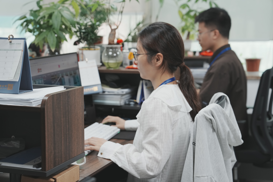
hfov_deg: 30.1
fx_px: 508
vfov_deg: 20.3
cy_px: 91
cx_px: 136
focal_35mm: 67
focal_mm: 67
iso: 640
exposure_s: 1/125
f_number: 4
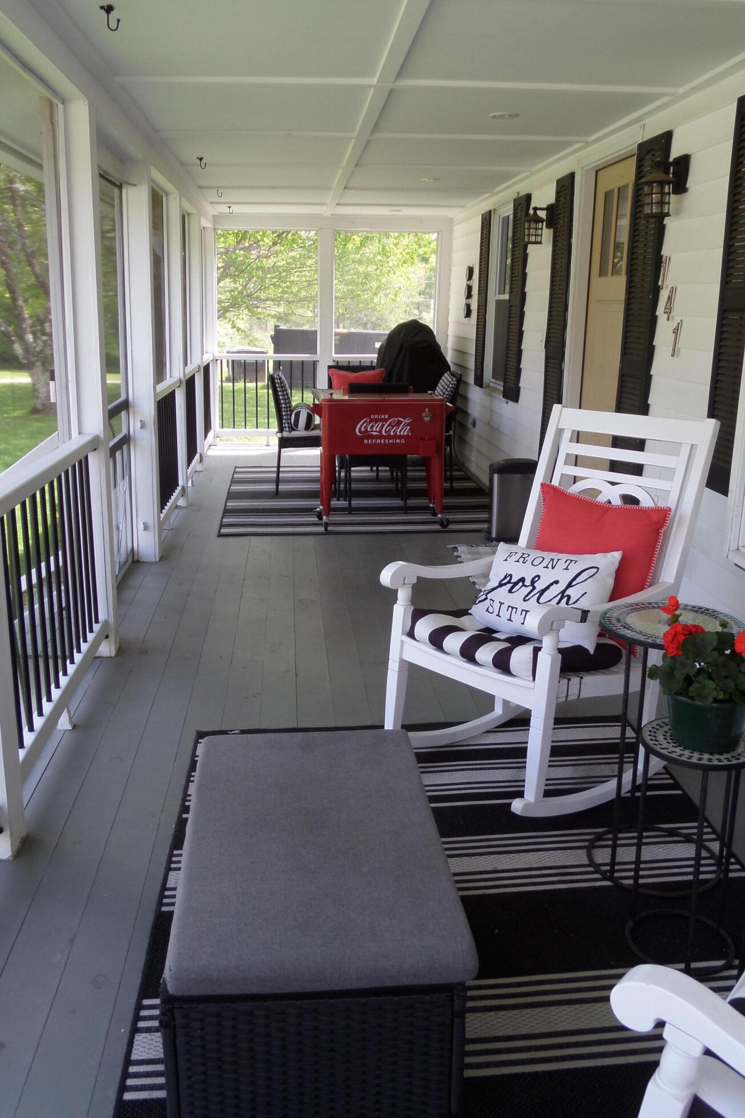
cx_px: 373
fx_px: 1056
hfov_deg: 38.9
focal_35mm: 34
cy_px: 561
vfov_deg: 55.8
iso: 80
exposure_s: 1/90
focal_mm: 5.3
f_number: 3.4
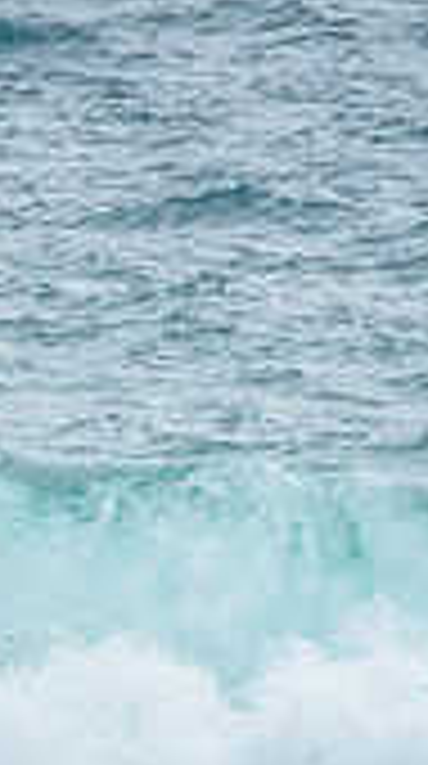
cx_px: -612
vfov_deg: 1.2
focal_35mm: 1830
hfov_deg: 0.7
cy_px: 482
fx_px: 37106
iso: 500
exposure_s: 1/1600
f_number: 10
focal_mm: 400
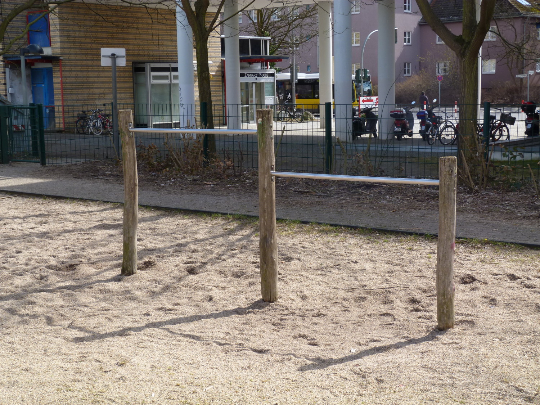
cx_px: 270
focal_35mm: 57
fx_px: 889
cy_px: 202
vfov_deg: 25.7
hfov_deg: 33.8
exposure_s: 1/250
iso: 80
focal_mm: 10.2
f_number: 4.5
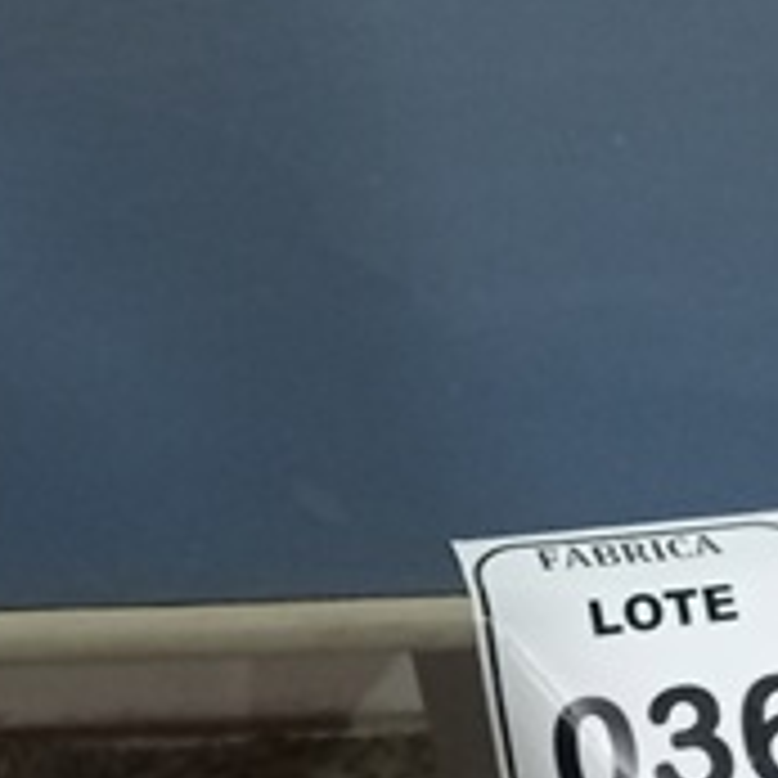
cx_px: -67
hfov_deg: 11.8
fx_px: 3712
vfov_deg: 12.0
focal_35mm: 146
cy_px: 378
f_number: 1.79
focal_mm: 4.7
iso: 773
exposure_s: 1/24
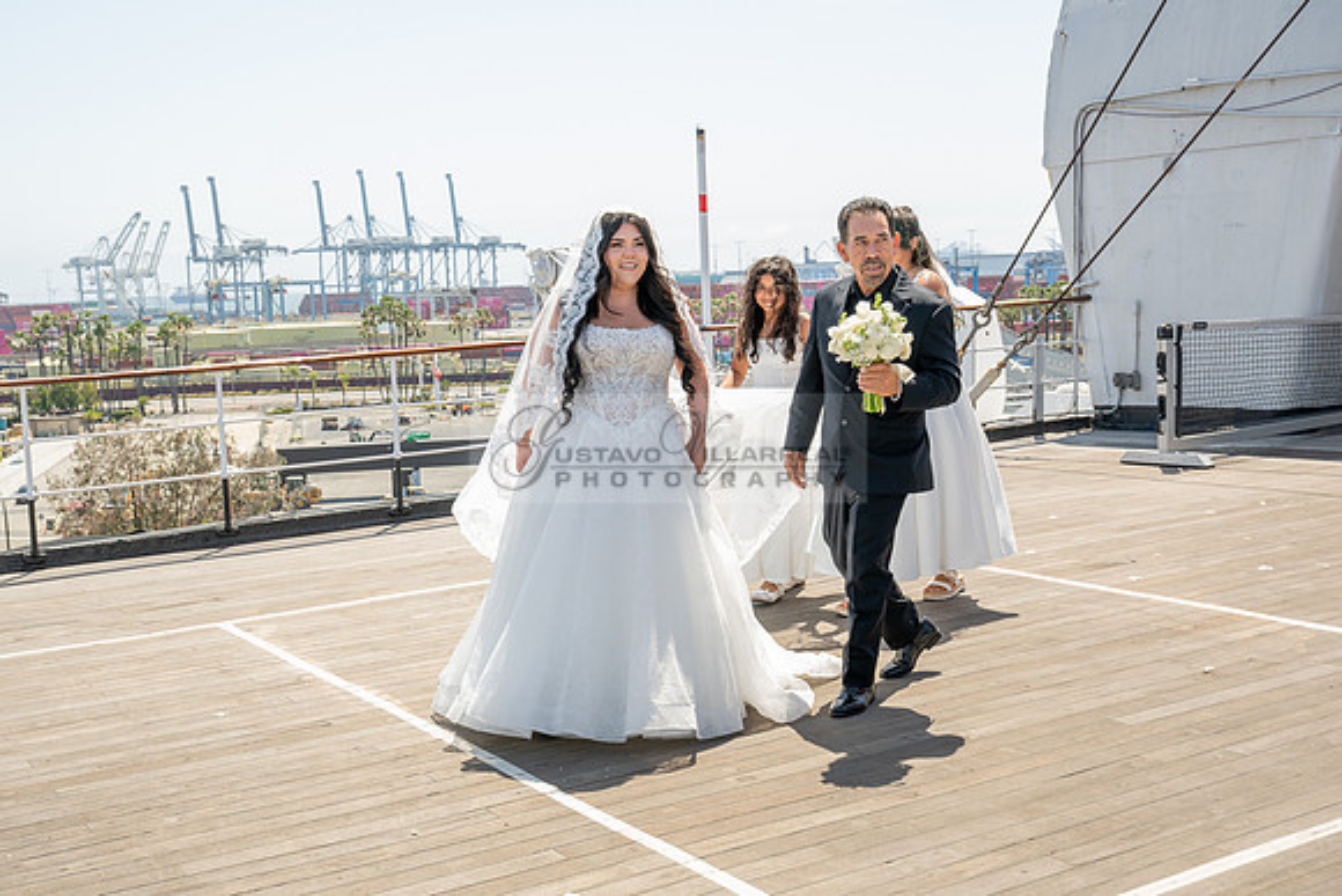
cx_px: 620
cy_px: 480
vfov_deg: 31.2
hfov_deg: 45.3
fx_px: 1605
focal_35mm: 43
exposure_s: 1/200
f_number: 9
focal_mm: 40
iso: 200
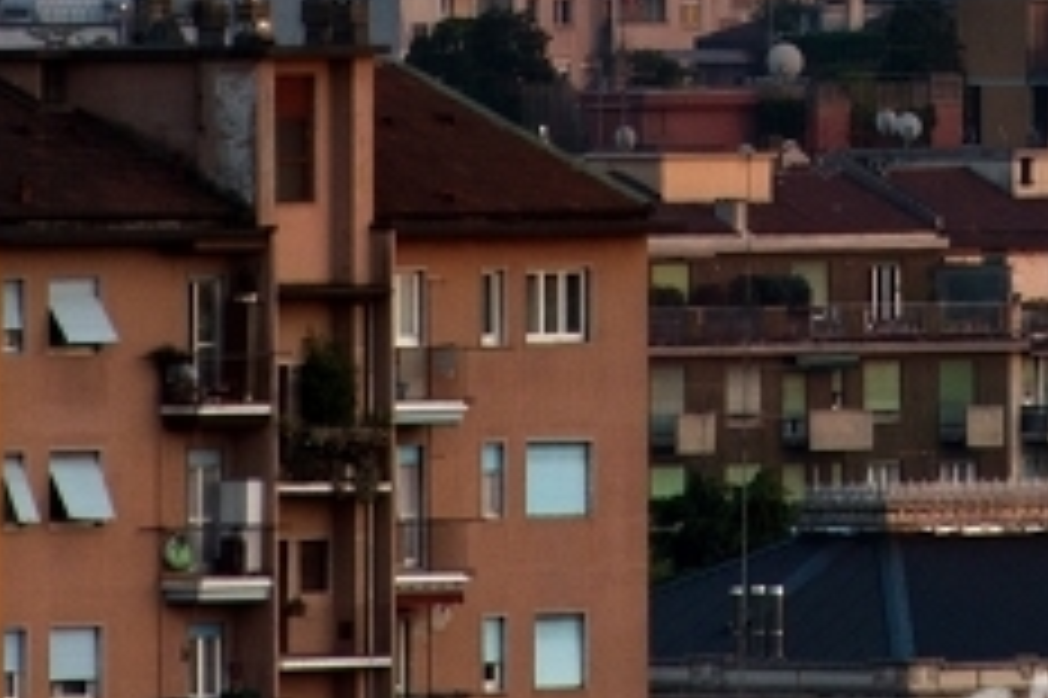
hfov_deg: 1.6
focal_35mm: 1287
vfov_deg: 1.1
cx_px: 886
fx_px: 37438
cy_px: -727
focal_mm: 300
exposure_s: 1/400
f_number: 9
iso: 800
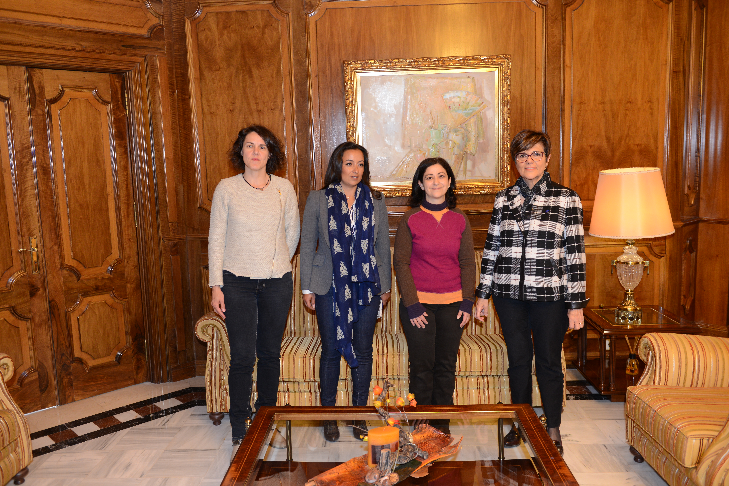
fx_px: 628
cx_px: 364
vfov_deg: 42.3
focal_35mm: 31
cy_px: 243
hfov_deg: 60.3
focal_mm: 31
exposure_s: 1/60
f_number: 3.5
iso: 800
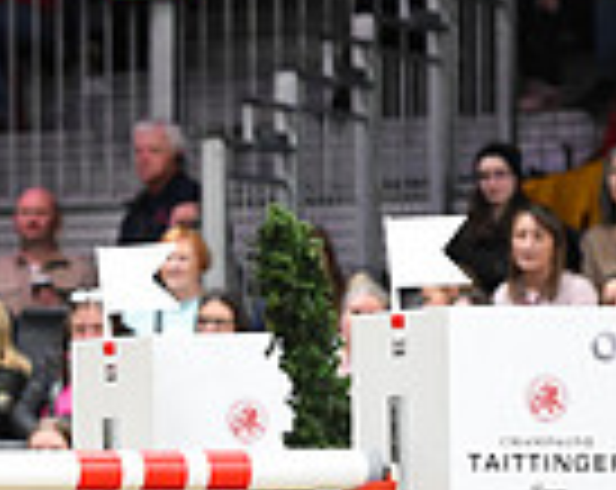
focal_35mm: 577
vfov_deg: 2.7
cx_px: -647
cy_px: 405
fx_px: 10497
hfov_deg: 3.3
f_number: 3.5
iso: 5000
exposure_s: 1/800
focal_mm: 145
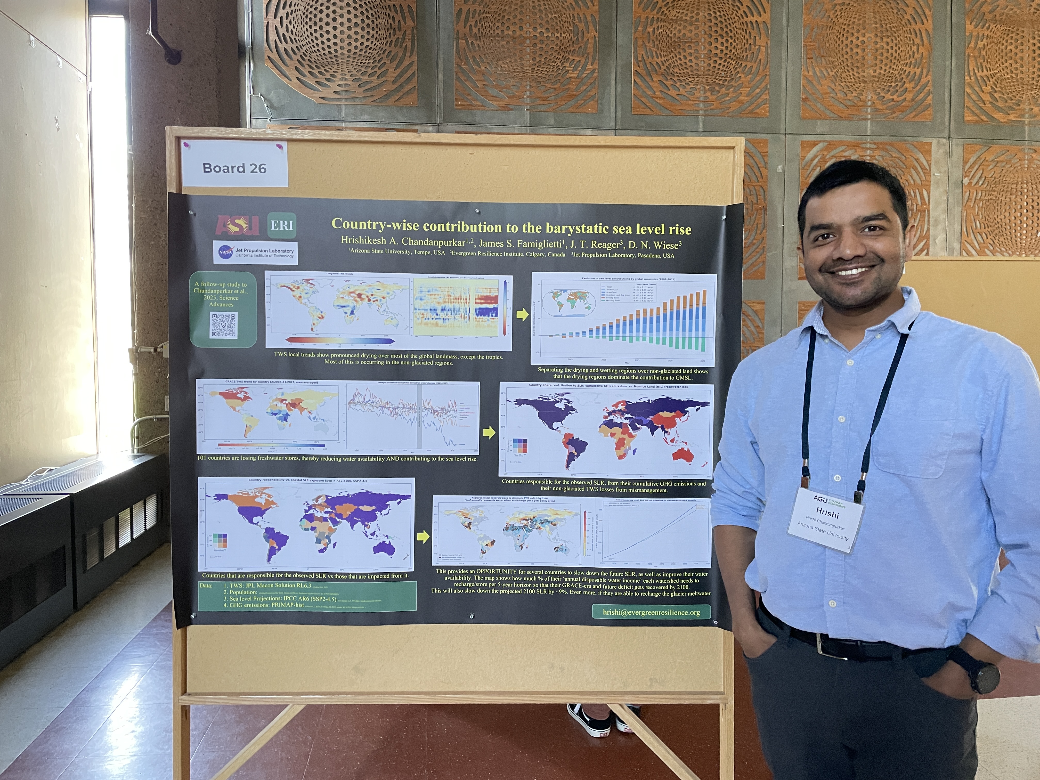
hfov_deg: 67.3
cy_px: 390
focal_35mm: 26
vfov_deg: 53.1
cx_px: 520
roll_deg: +0.0
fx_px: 781
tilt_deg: -4.1
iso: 320
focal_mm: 4.2
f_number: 1.6
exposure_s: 1/60
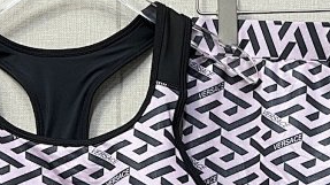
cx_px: 209
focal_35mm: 79
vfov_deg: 15.1
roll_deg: +0.3
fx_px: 691
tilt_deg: +1.1
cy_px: 156
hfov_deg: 26.8
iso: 125
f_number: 1.5
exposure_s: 1/50
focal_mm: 5.7
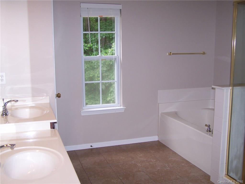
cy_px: 92
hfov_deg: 46.8
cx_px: 122
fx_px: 283
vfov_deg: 36.0
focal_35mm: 40
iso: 80
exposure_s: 1/60
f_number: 2.8
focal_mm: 6.7
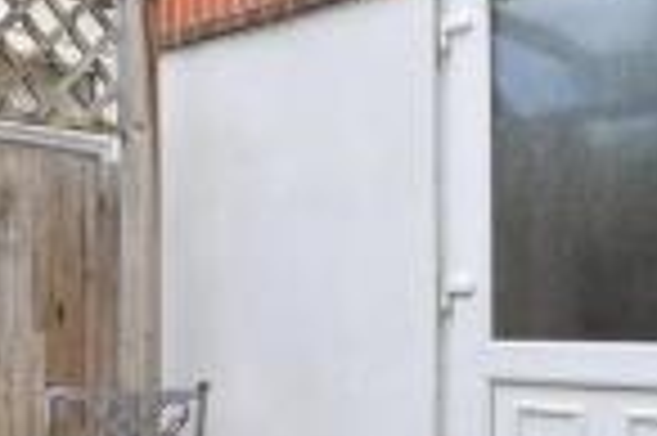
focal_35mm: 49
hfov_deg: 38.5
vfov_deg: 27.3
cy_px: 285
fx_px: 893
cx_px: 108
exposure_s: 1/100
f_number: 8
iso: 160
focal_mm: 10
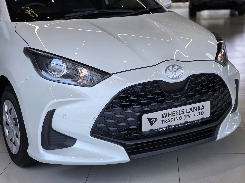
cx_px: 122
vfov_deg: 21.3
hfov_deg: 28.2
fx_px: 488
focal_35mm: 69
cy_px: 92
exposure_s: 1/164
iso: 50
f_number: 2.4
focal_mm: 7.9
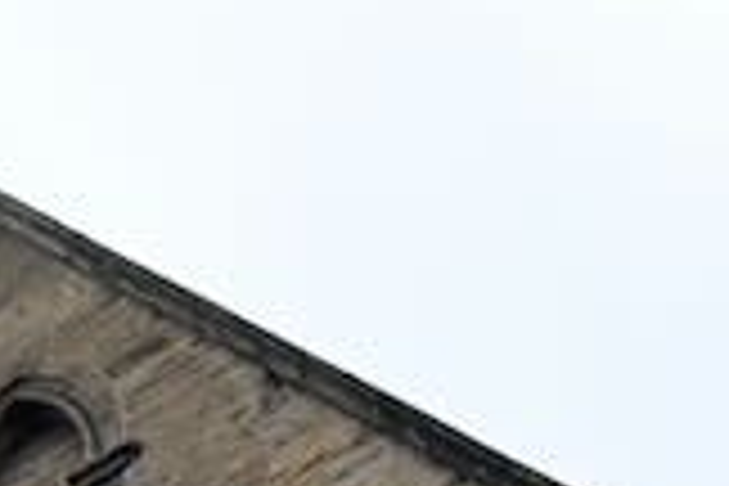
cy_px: 938
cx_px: 594
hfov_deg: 9.6
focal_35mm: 213
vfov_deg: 6.3
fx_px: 4313
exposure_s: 1/200
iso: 100
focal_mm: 36
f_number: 7.1
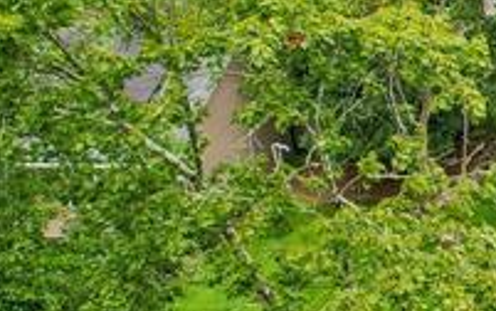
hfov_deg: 14.4
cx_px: 1056
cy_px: 27
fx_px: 1542
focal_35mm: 114
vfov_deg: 11.4
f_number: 2.8
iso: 140
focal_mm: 8.4
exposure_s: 1/640
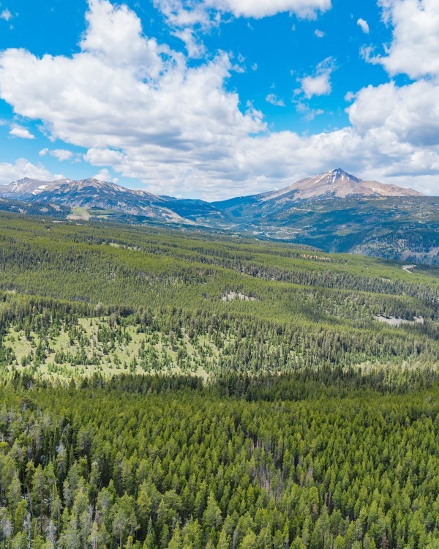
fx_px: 520
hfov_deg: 45.7
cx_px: 240
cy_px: 272
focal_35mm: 32
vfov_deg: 55.7
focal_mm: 8.67
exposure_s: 1/3200
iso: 240
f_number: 1.8
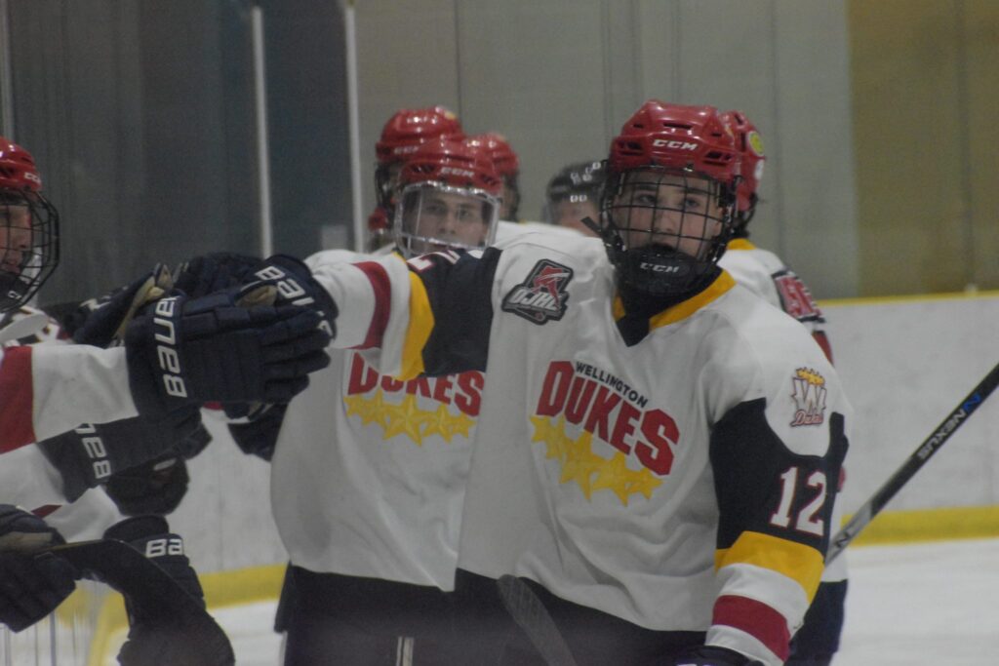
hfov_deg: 5.3
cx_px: 500
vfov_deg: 3.5
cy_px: 333
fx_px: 10823
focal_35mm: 390
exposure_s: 1/320
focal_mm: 260
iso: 10000
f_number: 11
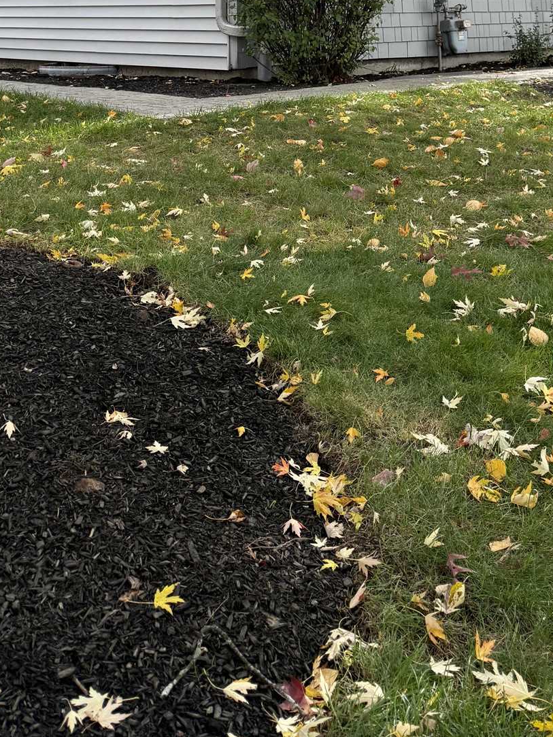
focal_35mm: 51
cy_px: -29
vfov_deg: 33.7
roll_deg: +0.3
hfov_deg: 28.4
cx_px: 375
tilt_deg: +0.9
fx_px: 1086
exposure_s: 1/1553
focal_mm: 6.76
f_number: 1.78
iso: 100
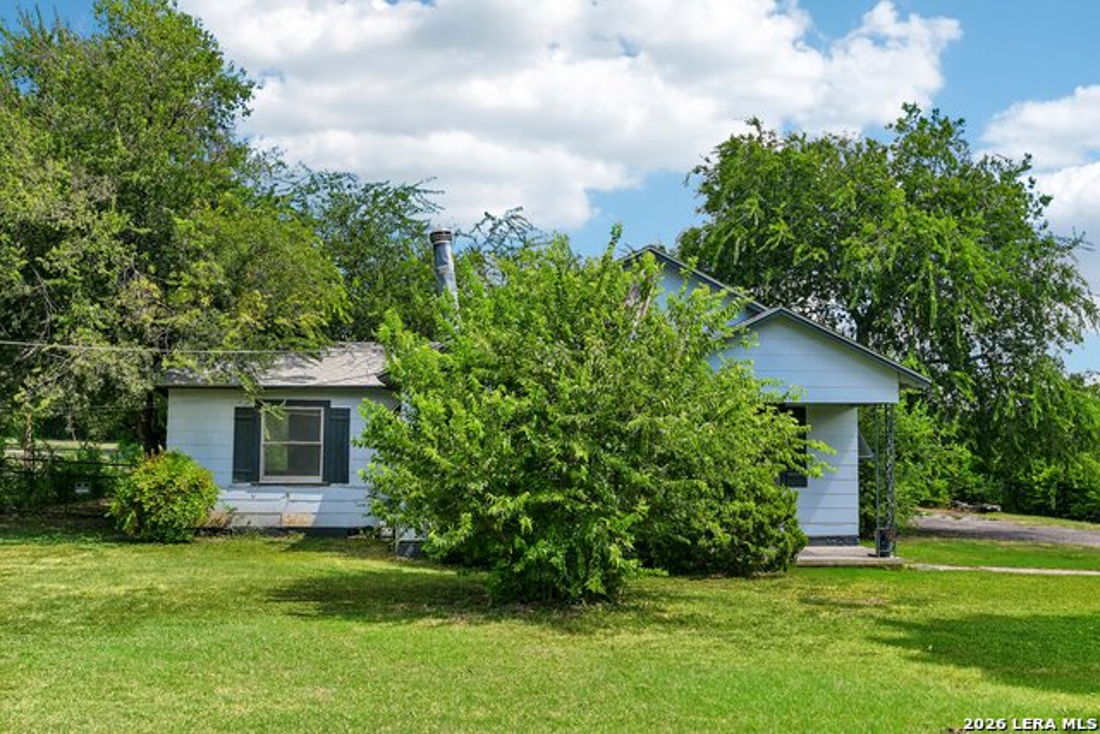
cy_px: 367
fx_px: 947
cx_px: 550
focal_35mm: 31
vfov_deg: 42.3
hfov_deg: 60.3
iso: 400
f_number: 8
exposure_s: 1/250
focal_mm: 31
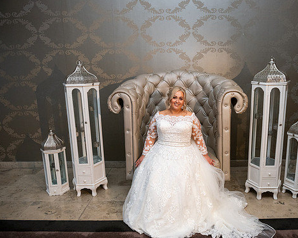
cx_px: 178
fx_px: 247
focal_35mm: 28
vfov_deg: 51.5
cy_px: 121
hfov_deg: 61.7
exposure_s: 1/160
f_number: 3.5
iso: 1000
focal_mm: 24
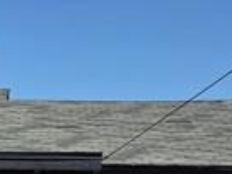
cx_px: -184
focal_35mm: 173
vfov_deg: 8.2
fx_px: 1159
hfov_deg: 10.7
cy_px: 355
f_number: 1.7
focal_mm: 6.3
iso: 80
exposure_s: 1/7944
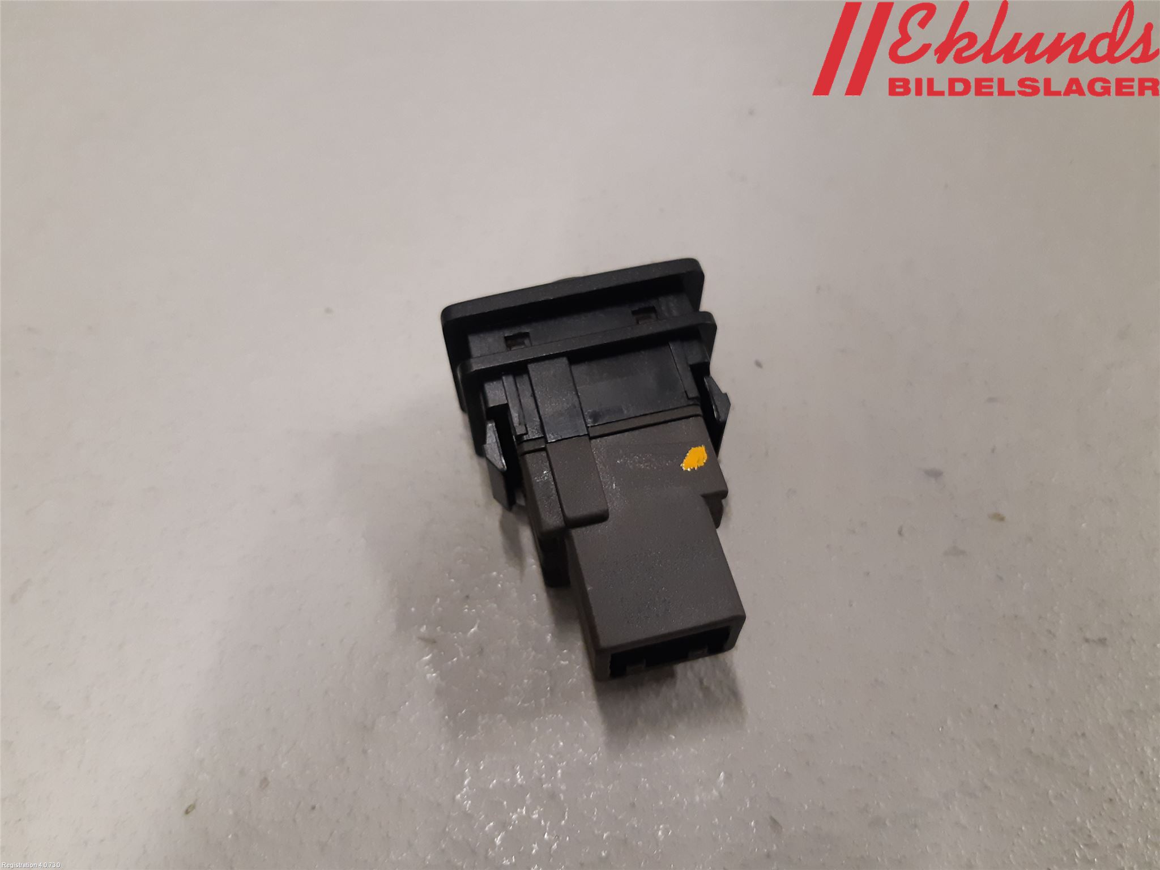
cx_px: 580
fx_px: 871
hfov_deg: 67.3
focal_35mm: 26
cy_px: 435
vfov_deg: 53.1
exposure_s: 1/50
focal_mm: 3.93
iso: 200
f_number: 1.7
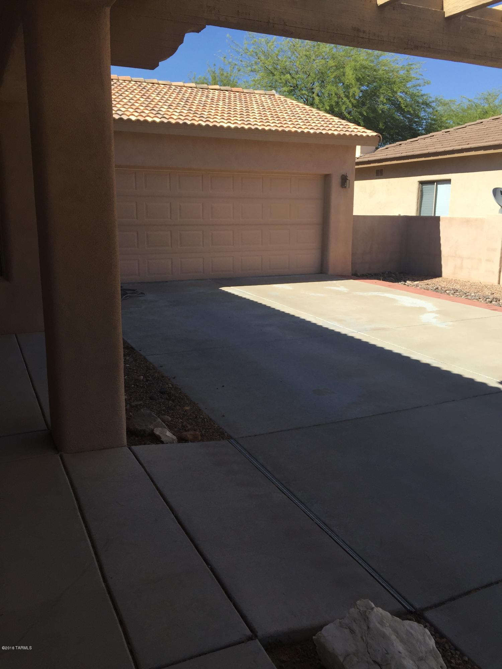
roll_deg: -0.5
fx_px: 561
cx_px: 251
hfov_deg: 48.2
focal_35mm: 29
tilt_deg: -12.7
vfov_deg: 61.7
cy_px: 334
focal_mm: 4.15
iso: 32
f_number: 2.2
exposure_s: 1/1412
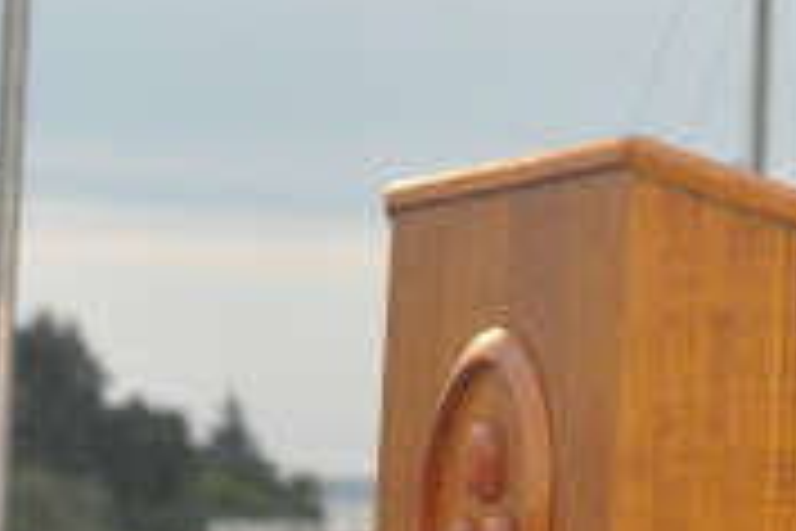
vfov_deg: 4.9
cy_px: 34
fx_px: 6235
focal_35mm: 282
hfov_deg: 7.2
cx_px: 1264
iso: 2000
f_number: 5.6
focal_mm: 52
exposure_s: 1/800
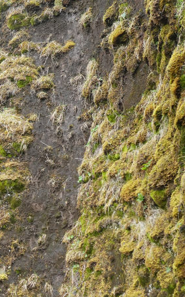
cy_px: 213
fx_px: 702
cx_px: -92
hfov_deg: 14.1
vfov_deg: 23.6
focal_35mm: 87
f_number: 4
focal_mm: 24
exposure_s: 1/160
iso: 400
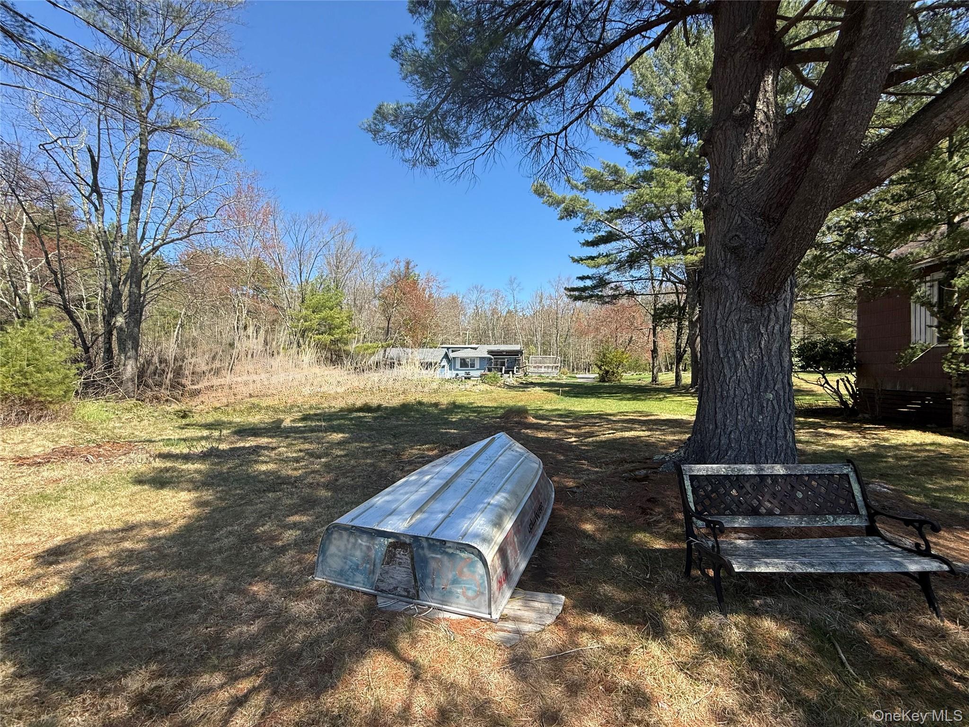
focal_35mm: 14
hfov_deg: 102.1
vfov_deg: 85.7
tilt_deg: +1.8
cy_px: 364
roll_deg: -1.6
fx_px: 392
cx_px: 484
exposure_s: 1/1068
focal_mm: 2.22
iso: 50
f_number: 2.2
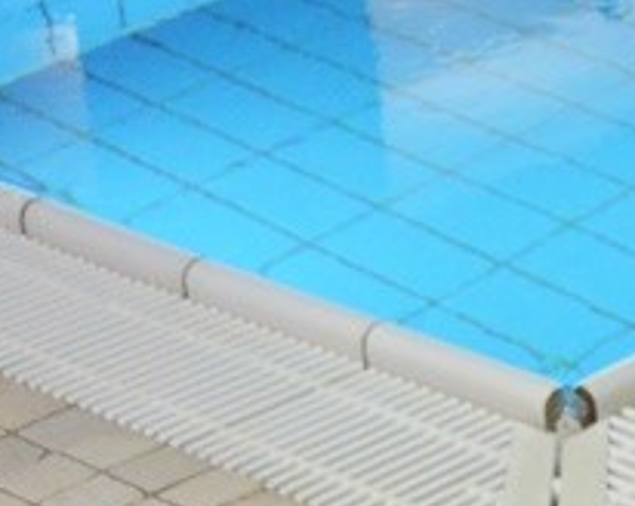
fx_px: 2964
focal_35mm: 158
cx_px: 1298
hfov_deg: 11.0
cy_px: 177
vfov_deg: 9.7
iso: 800
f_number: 3.8
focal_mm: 12
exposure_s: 1/100
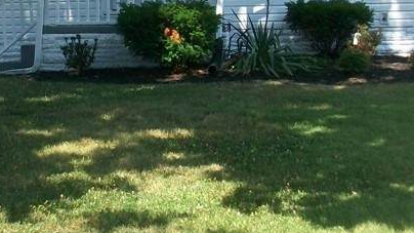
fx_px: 1032
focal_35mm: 94
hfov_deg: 22.4
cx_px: 78
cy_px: -17
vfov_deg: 12.7
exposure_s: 1/500
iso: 80
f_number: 2.8
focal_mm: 5.7
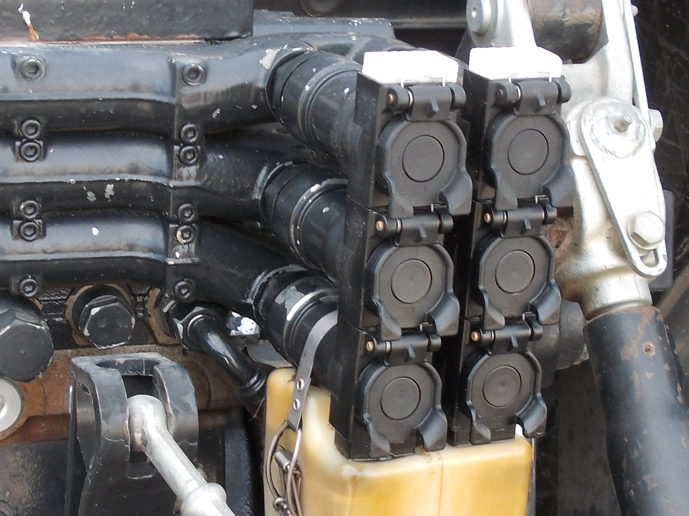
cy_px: 317
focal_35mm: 93
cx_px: 266
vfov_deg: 15.9
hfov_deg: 21.1
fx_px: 1851
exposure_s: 1/60
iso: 80
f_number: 3.3
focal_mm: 6.1
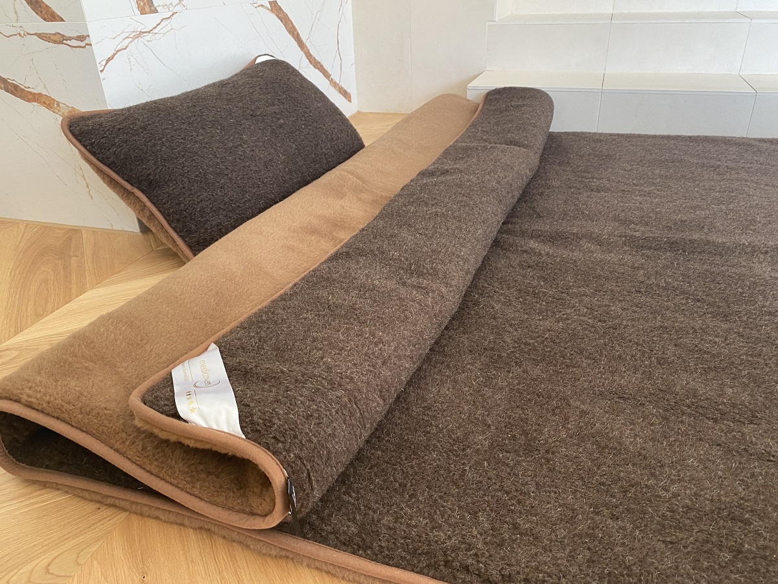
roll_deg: +2.8
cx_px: 389
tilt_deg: -29.2
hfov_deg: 67.3
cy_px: 292
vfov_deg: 53.1
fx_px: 584
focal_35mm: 26
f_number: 1.8
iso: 125
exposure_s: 1/75
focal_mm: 4.25
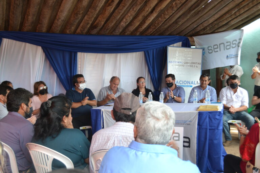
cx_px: 130
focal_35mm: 36
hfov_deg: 53.1
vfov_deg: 36.9
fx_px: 260
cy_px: 86
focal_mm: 24
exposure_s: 1/125
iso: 400
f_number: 5.6
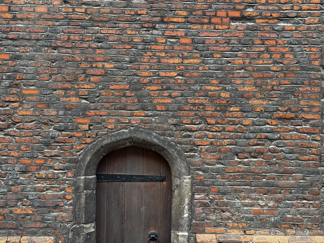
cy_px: 122
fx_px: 449
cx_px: 162
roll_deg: -0.5
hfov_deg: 39.7
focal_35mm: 48
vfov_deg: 30.3
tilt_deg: +3.7
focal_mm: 6.76
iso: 64
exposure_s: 1/282
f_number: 1.78
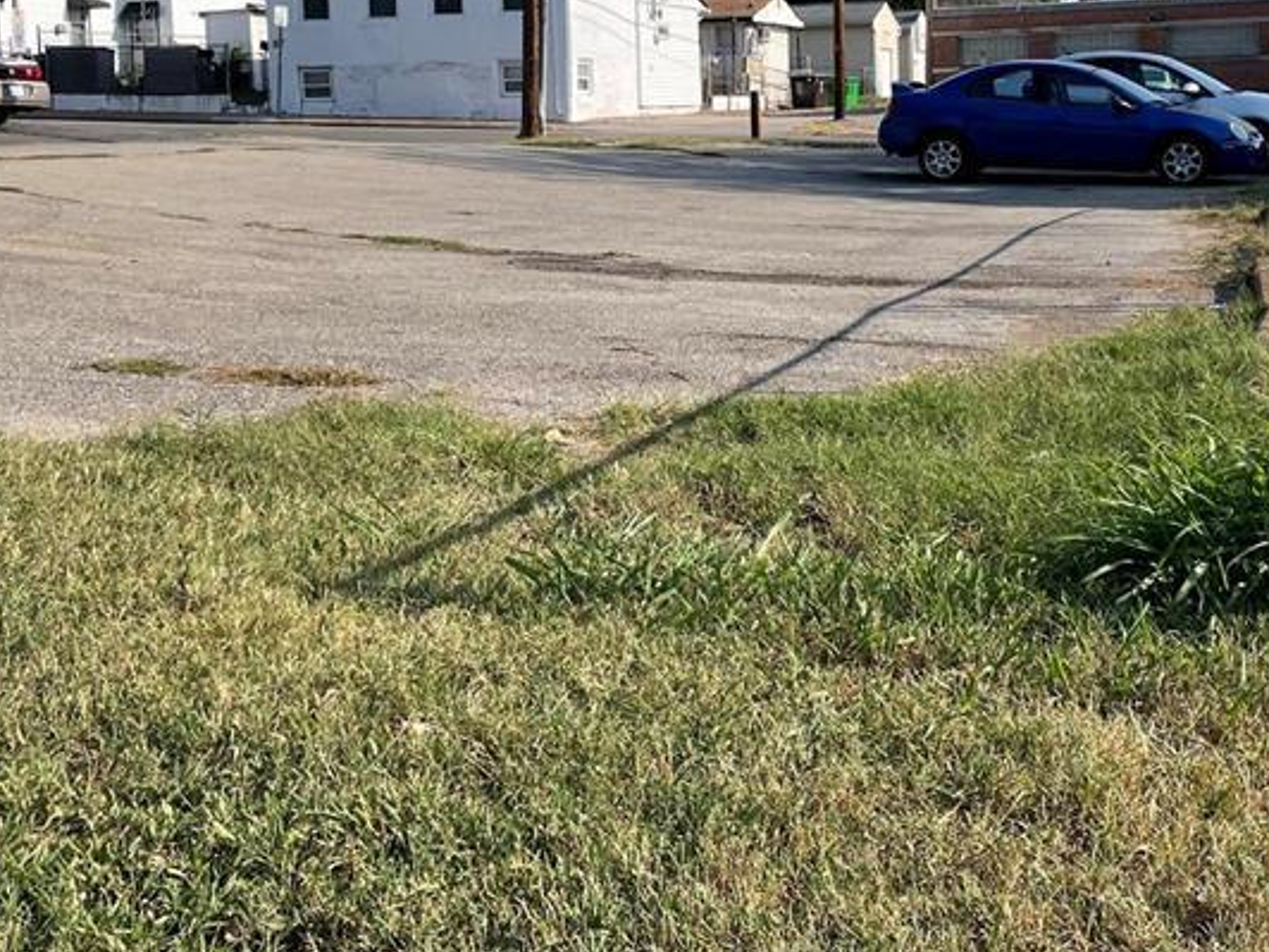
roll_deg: +1.3
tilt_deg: -3.4
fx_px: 1833
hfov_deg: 37.9
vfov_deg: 28.6
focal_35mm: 50
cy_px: 212
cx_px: 806
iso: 32
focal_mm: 4.2
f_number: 1.6
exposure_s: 1/3300
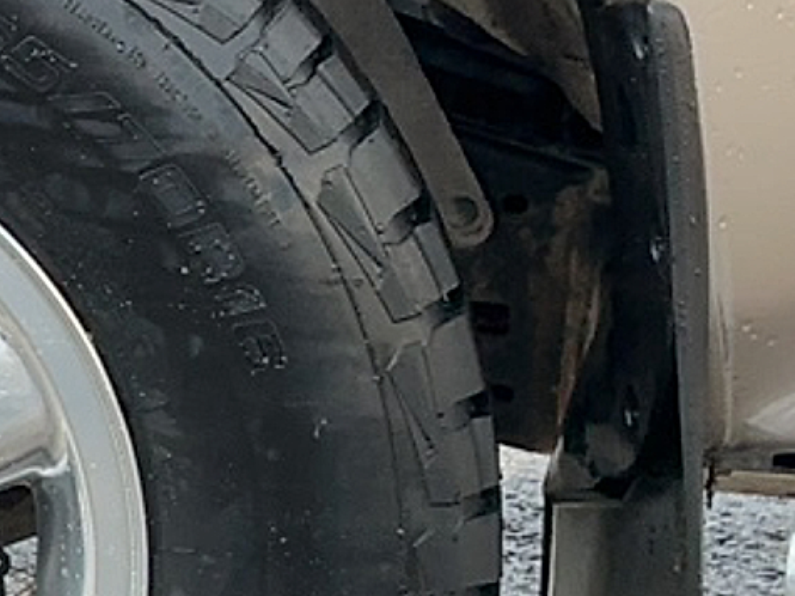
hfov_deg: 14.5
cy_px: 412
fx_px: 2939
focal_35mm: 128
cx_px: -338
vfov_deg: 11.6
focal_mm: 3
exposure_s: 1/259
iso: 25
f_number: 1.8
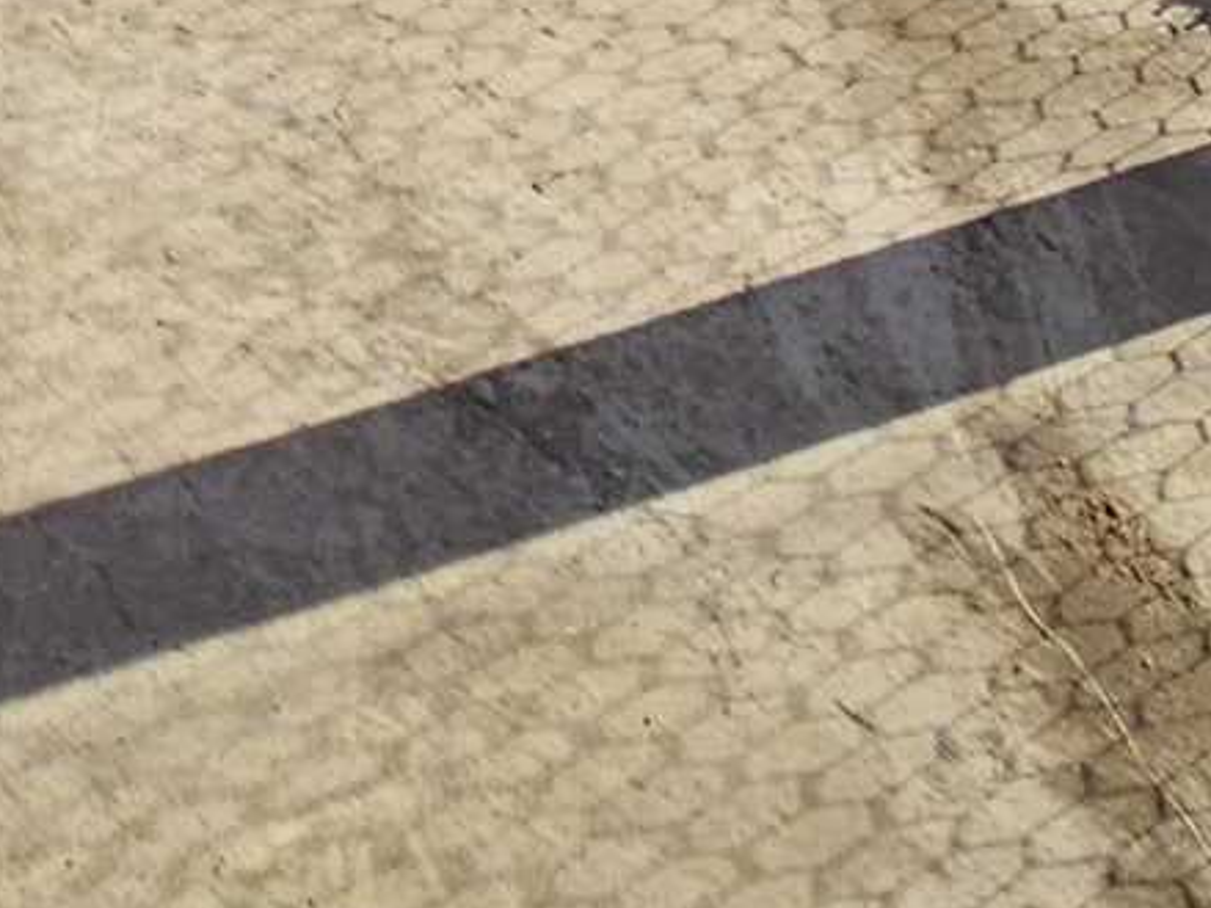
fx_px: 3183
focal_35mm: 91
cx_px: -1343
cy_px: -2067
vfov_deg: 10.1
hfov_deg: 15.9
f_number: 2.2
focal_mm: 2.2
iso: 50
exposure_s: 1/335
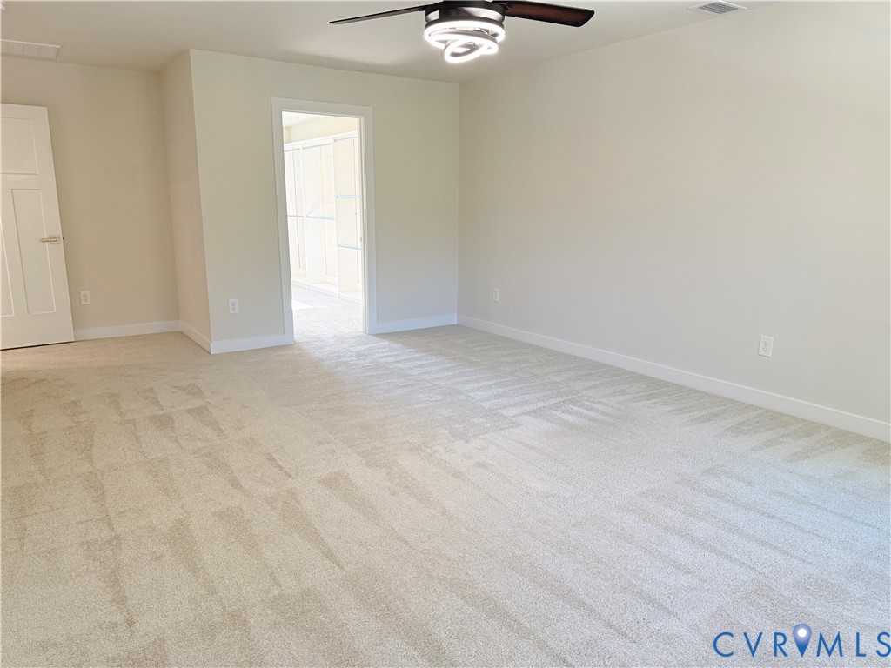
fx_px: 618
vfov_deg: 56.8
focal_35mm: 24
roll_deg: -0.4
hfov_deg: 71.6
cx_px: 446
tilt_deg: -11.3
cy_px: 334
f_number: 1.78
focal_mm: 6.76
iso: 200
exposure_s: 1/206
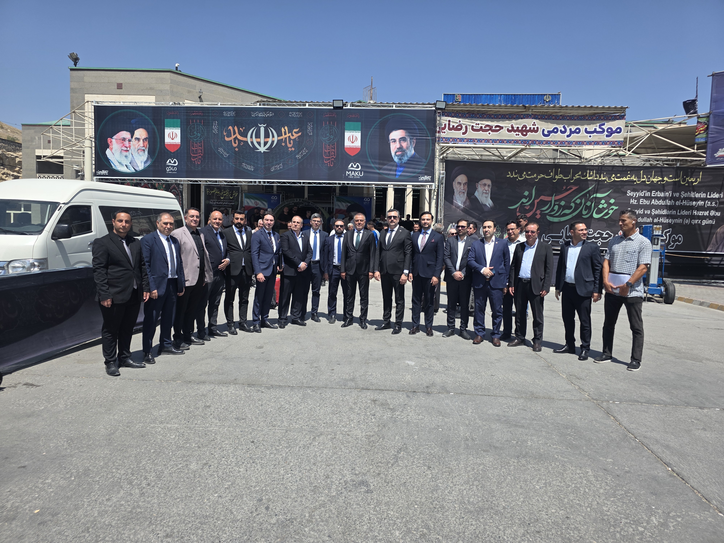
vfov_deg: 58.9
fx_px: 481
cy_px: 272
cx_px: 362
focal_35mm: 23
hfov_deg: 73.9
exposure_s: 1/6150
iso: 80
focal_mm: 6.3
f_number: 1.7
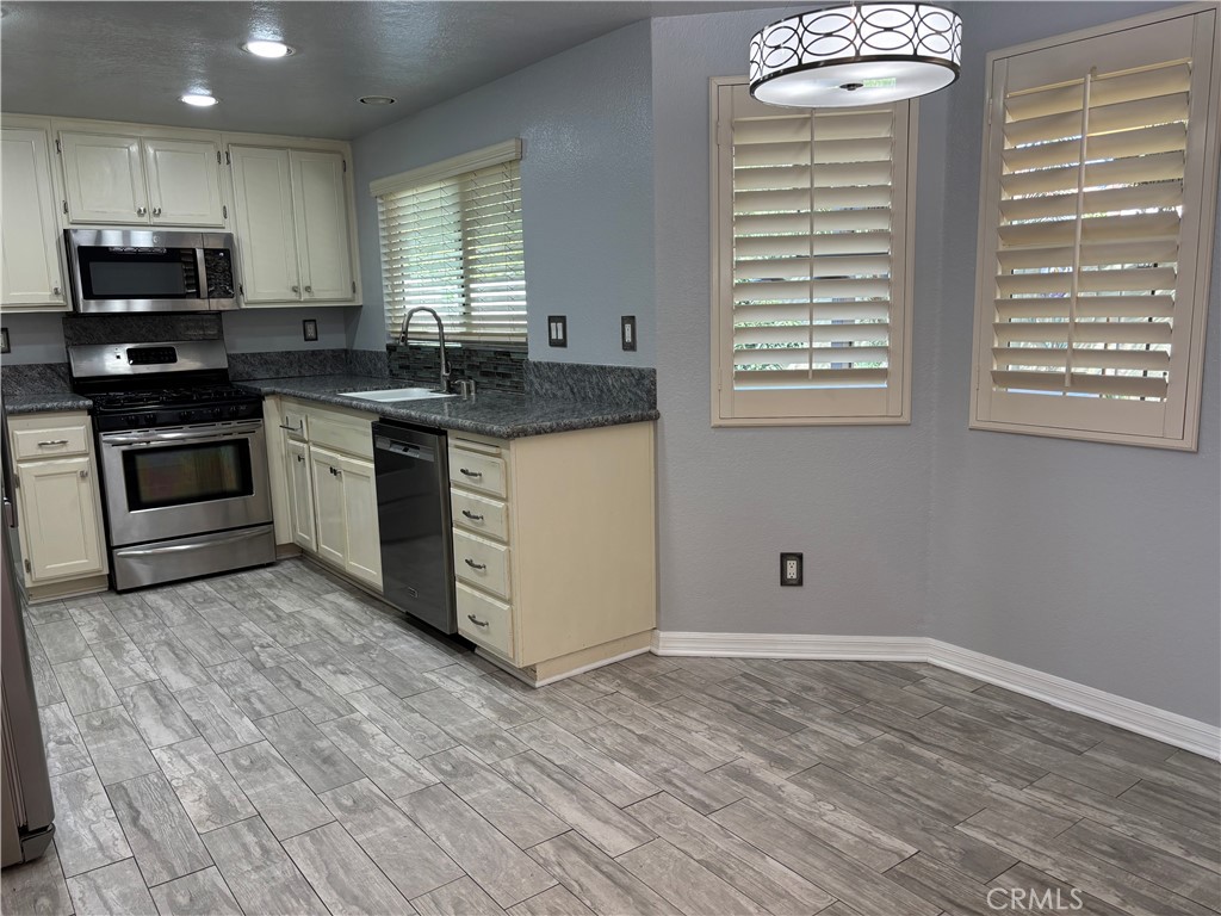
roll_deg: +1.9
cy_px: 458
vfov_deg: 53.1
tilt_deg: -9.7
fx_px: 917
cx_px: 610
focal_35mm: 26
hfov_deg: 67.3
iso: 80
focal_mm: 5.96
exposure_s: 1/120
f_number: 1.6
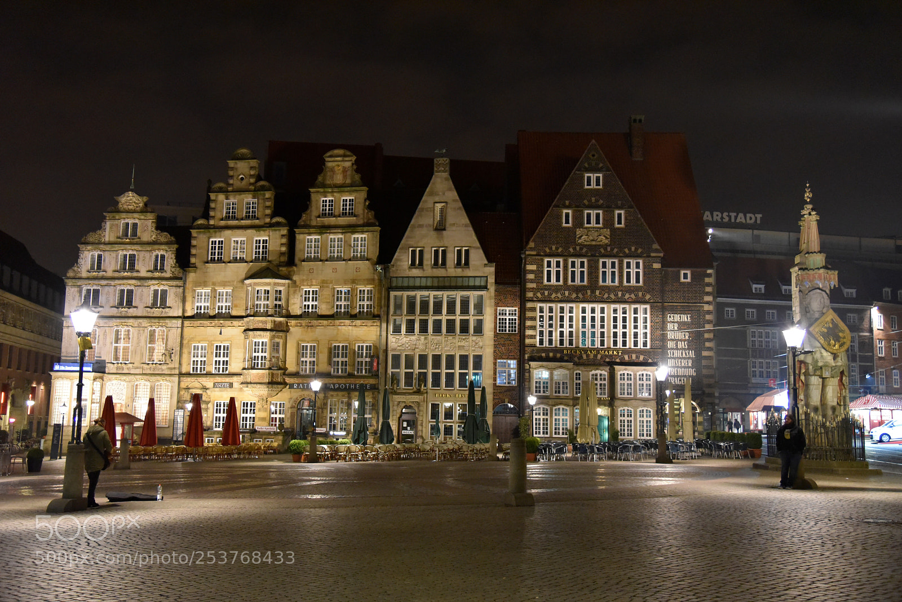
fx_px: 952
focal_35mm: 38
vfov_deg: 35.1
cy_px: 301
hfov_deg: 50.7
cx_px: 451
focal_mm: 38
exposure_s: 1/13
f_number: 4
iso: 6400
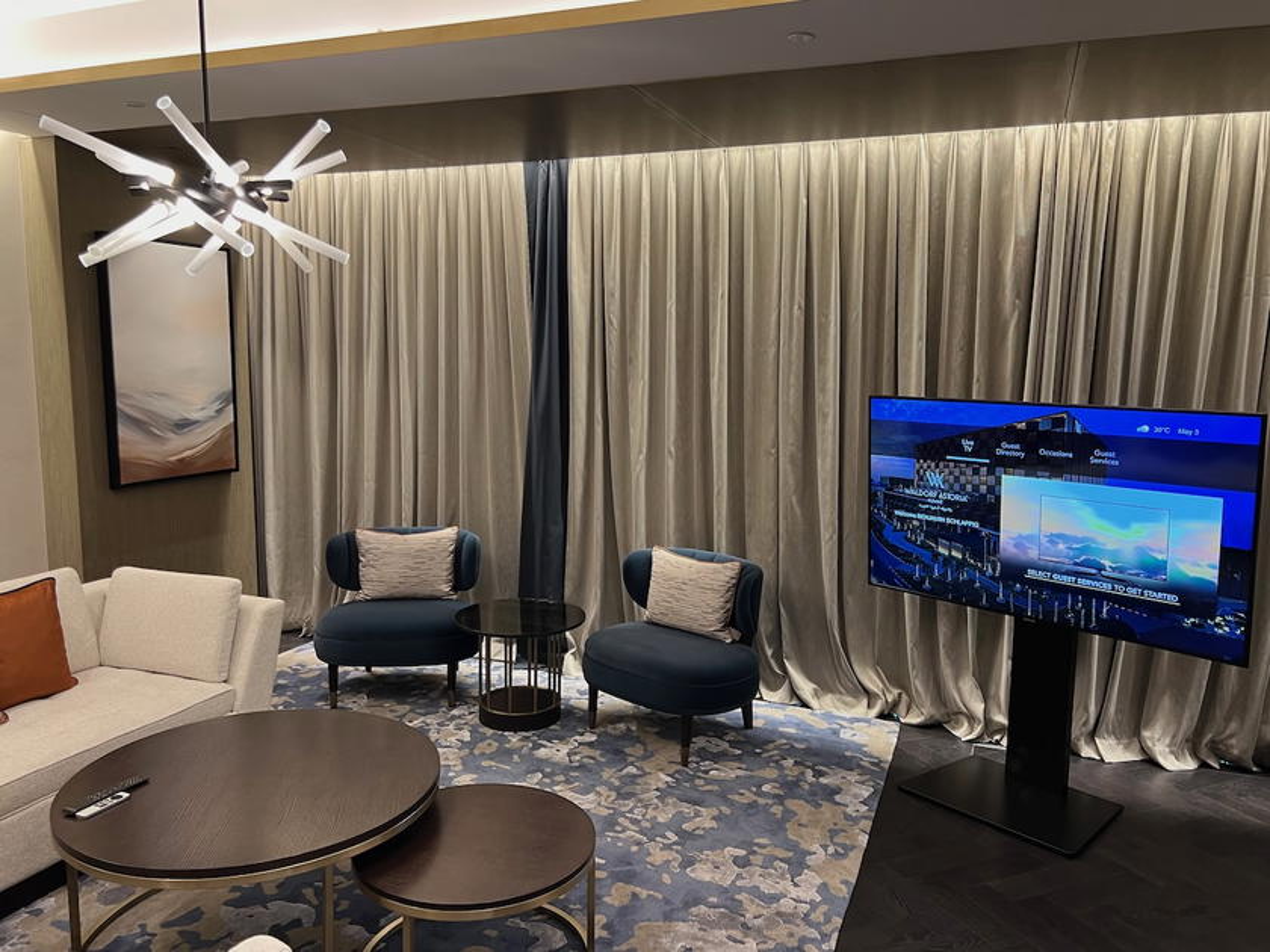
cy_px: 476
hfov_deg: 67.3
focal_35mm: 26
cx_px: 635
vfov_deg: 53.1
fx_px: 954
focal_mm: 5.7
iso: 100
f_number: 1.5
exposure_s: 1/61
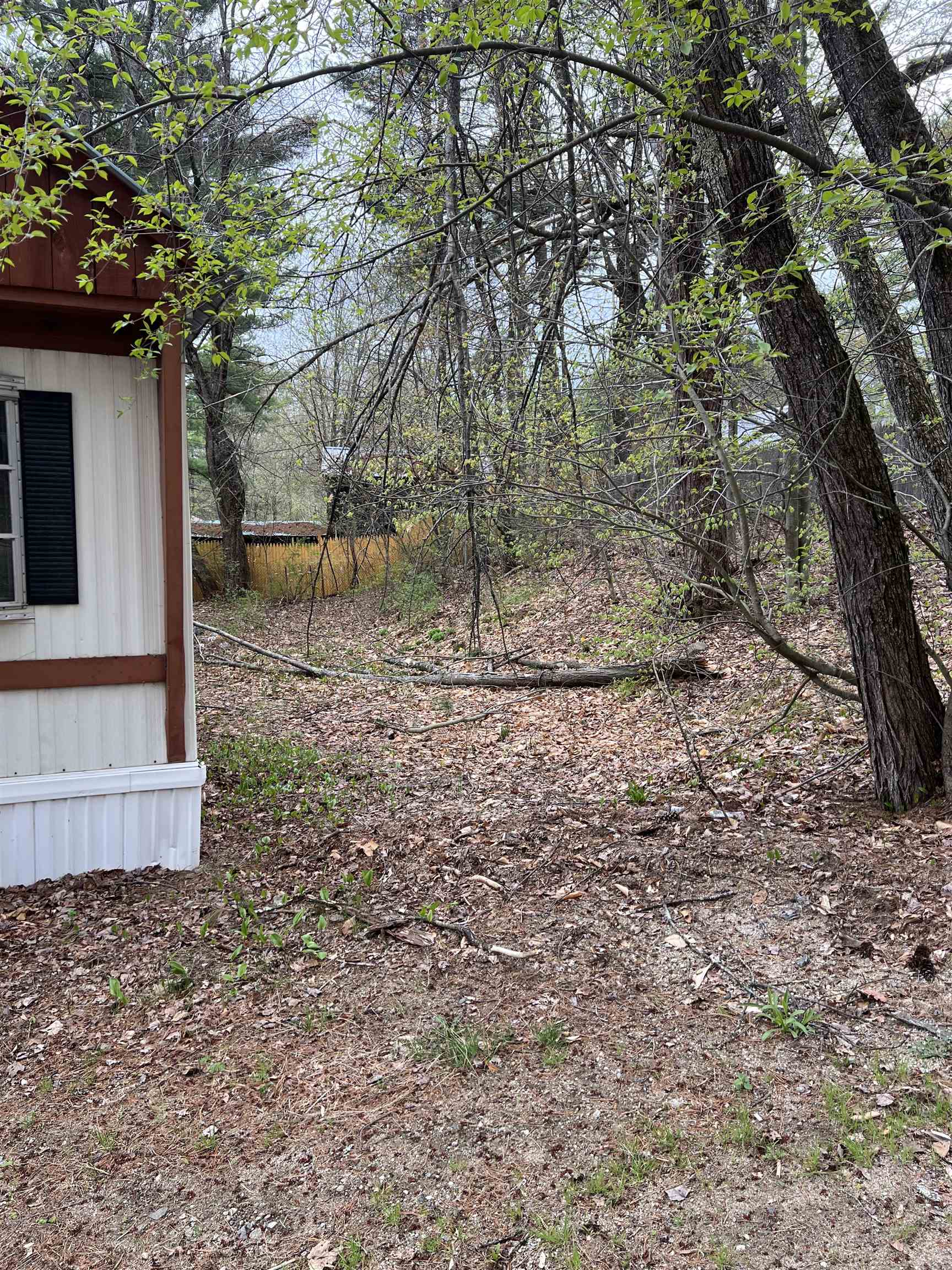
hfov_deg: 53.1
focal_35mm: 26
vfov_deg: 67.3
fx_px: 953
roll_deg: -0.4
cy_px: 635
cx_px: 476
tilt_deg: -4.5
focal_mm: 5.7
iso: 50
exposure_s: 1/414
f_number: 1.5
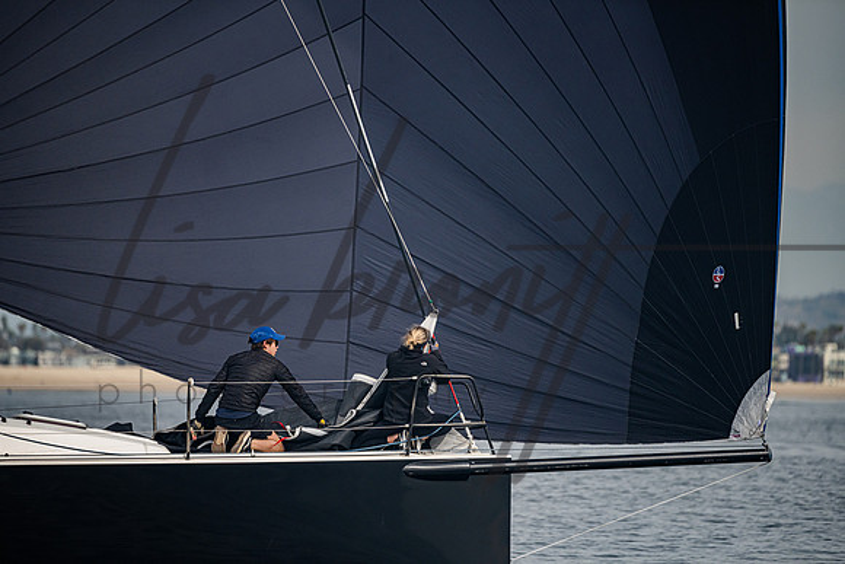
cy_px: 282
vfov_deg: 3.4
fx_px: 9391
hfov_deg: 5.2
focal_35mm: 400
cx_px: 422
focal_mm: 400
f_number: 5.6
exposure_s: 1/6400
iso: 400
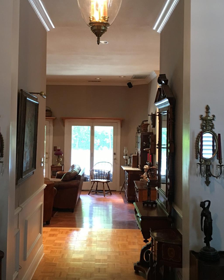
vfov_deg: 41.9
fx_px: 365
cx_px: 98
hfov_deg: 34.1
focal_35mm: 44
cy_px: 120
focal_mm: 4.15
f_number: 2.2
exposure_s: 1/15
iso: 80
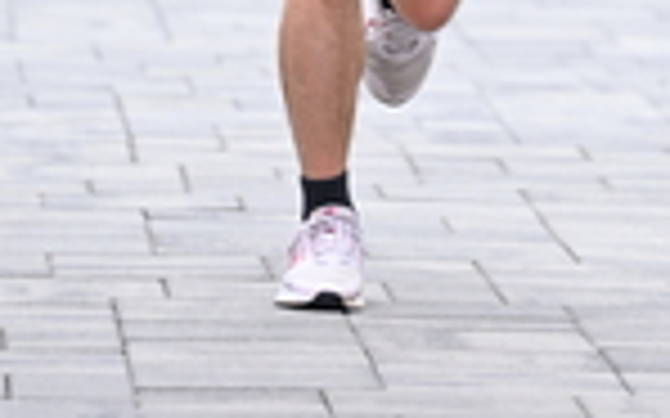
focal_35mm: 508
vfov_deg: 2.6
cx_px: 425
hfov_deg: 4.1
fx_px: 9272
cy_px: -481
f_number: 2.8
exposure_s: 1/2000
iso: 640
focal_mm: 135
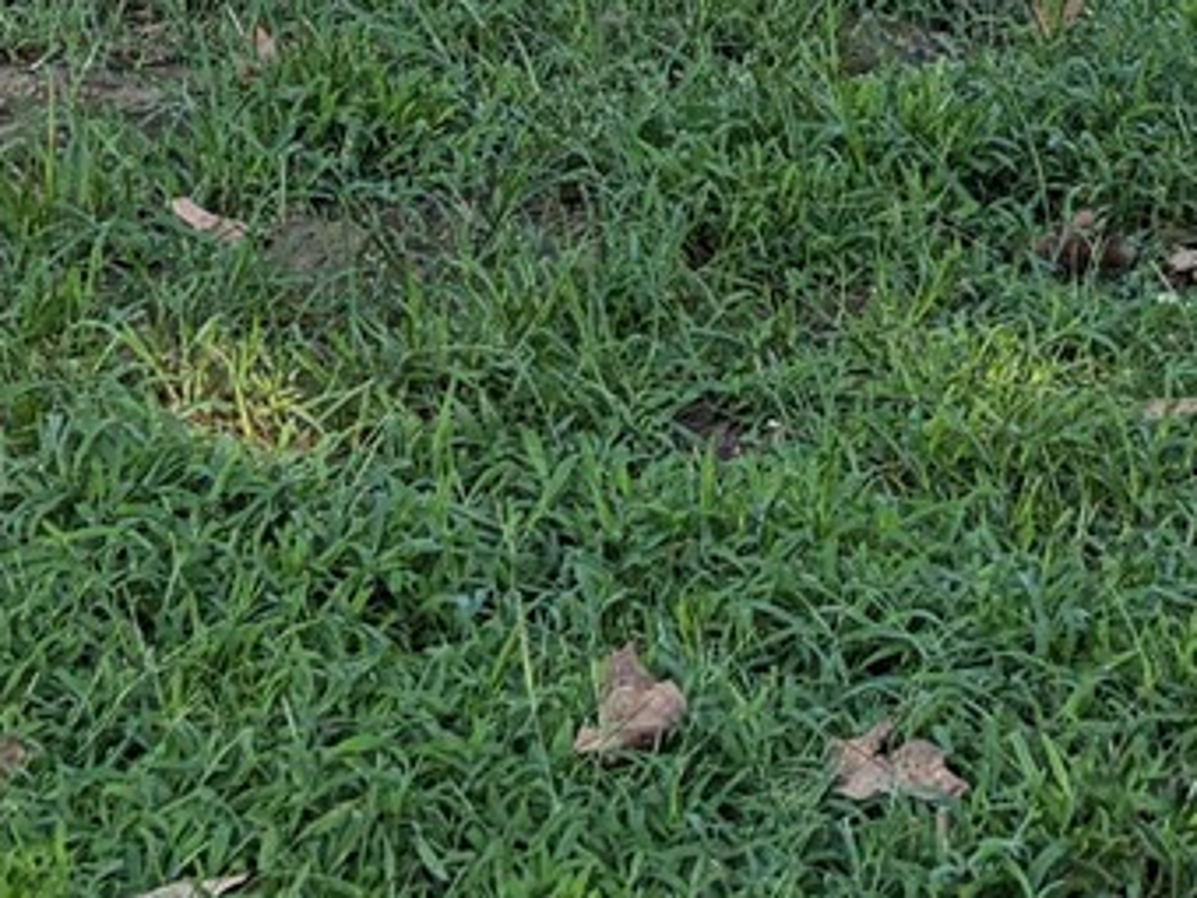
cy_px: -1317
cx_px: 246
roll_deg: -0.3
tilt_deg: +3.5
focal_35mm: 147
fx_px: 5083
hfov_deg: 13.4
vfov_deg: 9.0
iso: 64
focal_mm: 5.96
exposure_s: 1/673
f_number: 1.6
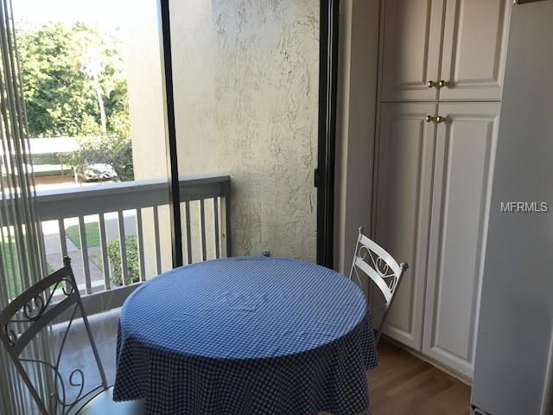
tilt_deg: -12.6
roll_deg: +0.0
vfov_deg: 49.7
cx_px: 276
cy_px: 208
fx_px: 447
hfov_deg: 63.4
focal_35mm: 28
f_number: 1.8
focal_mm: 3.99
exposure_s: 1/120
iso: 20
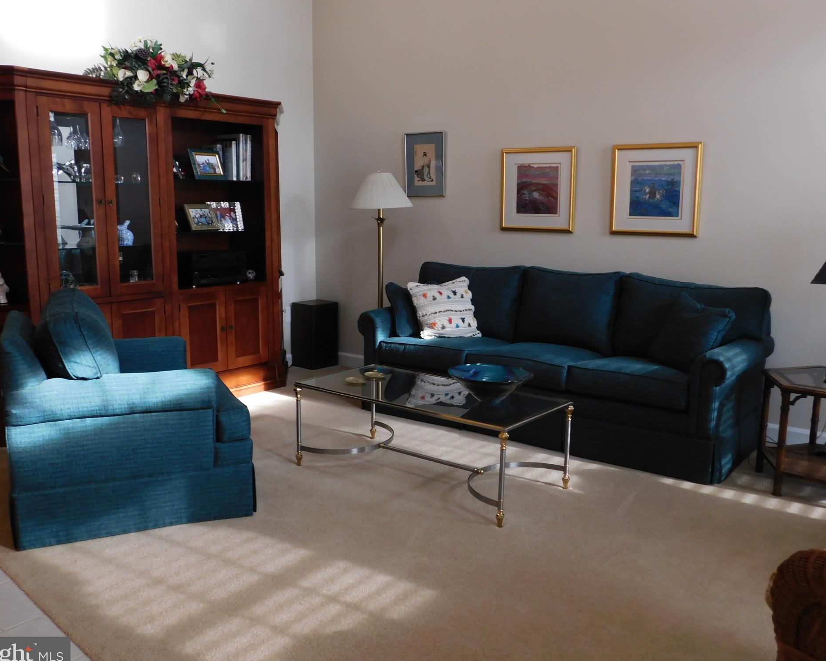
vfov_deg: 45.8
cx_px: 412
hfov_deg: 55.7
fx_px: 782
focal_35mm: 32
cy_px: 334
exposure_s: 1/20
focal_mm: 5.3
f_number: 3.2
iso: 400
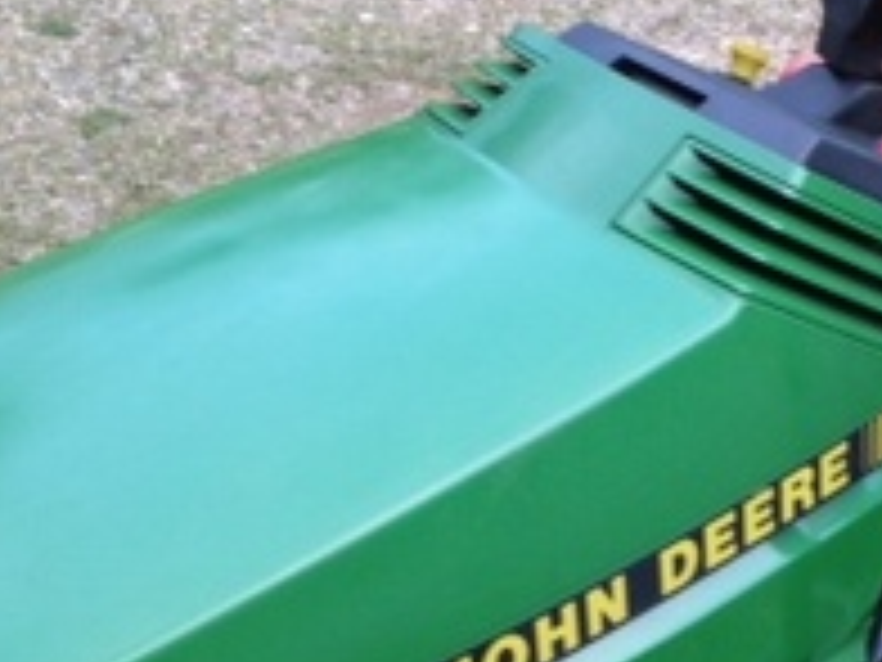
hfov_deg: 20.0
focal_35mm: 97
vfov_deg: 15.1
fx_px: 2472
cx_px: 698
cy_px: 594
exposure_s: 1/106
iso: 64
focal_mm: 4.28
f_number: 2.4
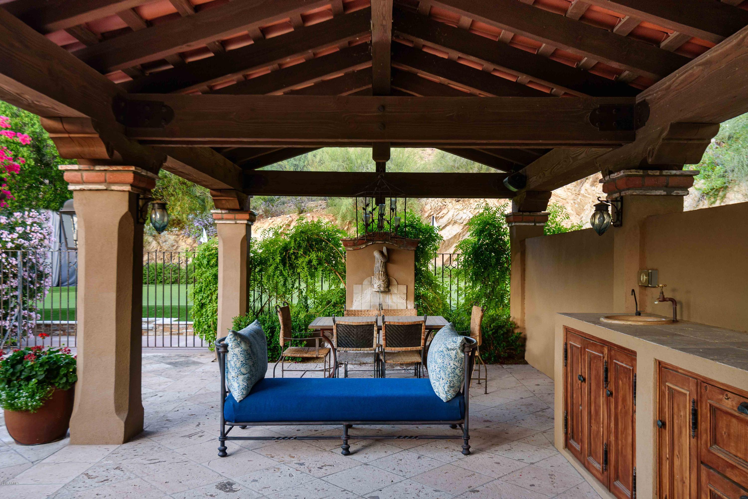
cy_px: 250
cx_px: 374
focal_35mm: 29
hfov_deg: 63.6
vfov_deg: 45.0
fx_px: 603
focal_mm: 29
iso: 400
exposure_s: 1/15
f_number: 8
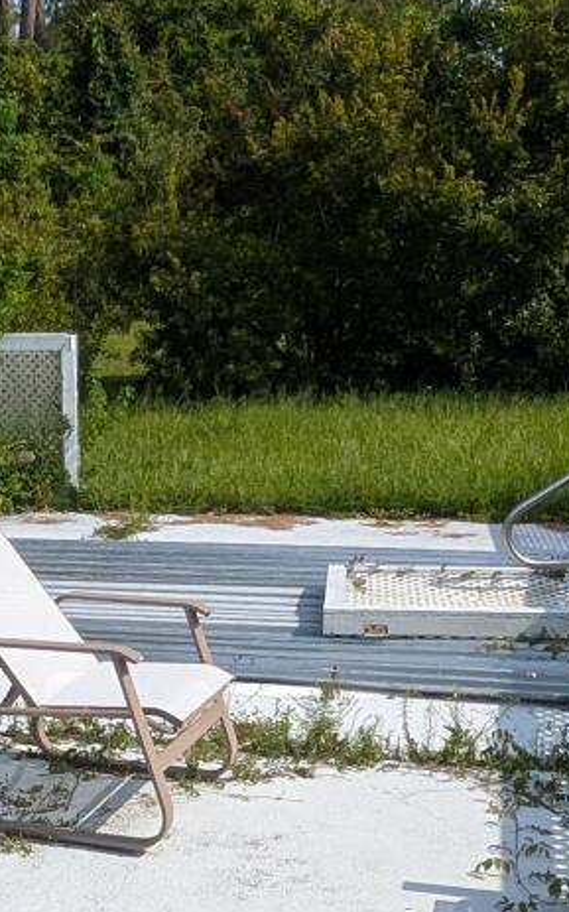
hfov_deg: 22.6
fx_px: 1366
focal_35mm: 55
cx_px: -3
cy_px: 473
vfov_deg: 36.9
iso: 55
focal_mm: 2.02
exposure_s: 1/3663
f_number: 1.7
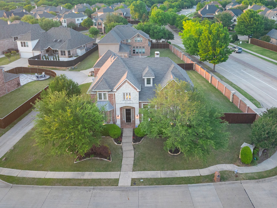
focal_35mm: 30
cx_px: 140
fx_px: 240
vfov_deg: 46.5
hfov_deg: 60.0
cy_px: 85
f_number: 7.1
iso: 400
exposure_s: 1/60
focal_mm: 12.29
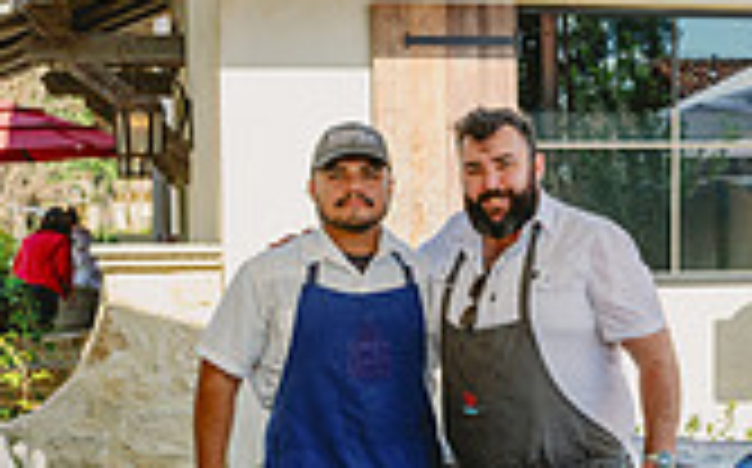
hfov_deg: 24.5
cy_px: 346
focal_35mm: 84
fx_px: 1720
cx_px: 540
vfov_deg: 15.4
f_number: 5.6
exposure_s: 1/200
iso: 125
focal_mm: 30.5
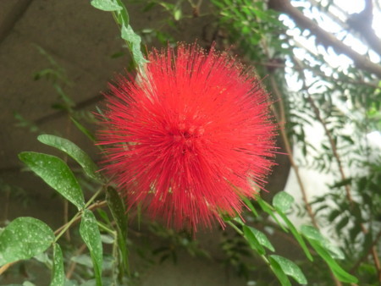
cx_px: 190
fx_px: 606
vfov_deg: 26.6
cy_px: 143
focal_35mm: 55
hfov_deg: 34.9
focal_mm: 9.8
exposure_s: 1/60
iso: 250
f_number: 4.2
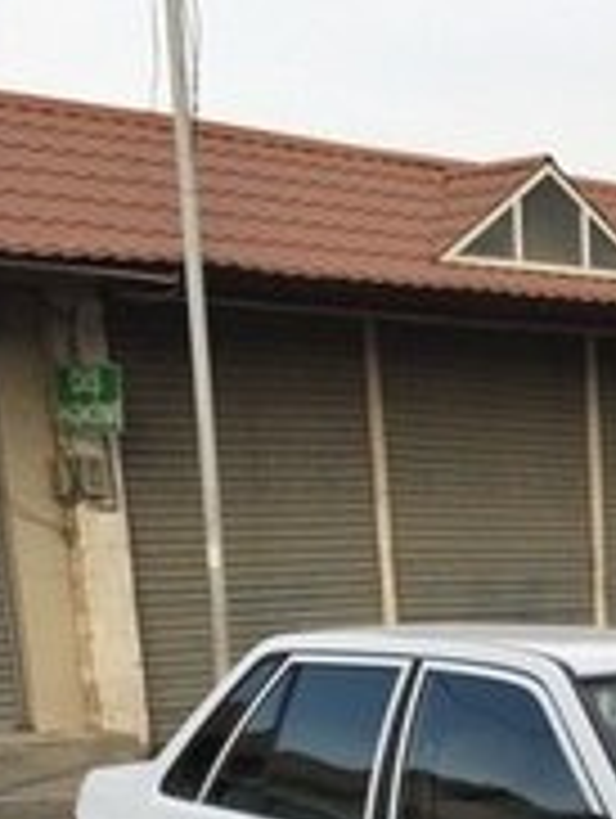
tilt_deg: -14.4
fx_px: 1870
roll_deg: +0.9
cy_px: 1026
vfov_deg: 22.4
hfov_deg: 17.6
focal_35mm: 79
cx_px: 787
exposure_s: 1/732
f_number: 2.2
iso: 32
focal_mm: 4.15
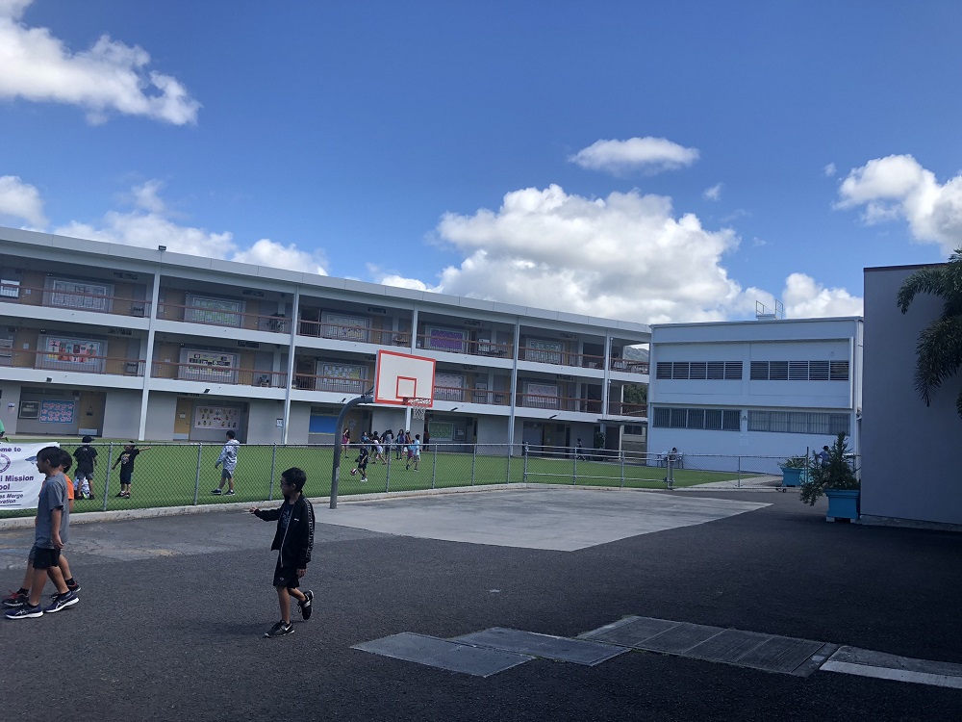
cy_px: 361
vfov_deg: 49.7
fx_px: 778
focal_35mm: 28
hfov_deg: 63.4
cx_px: 481
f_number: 1.8
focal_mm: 3.99
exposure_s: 1/941
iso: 20
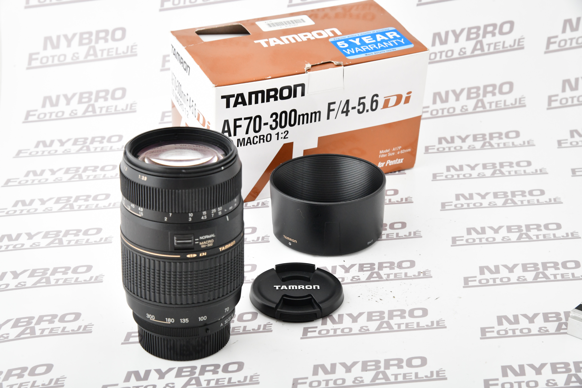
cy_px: 194
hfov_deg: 24.8
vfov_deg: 16.7
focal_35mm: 82
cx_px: 291
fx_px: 1326
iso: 3200
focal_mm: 82
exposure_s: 1/200
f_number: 14
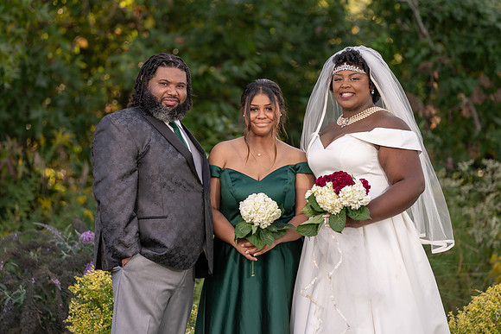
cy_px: 167
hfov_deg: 10.3
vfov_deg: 6.9
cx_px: 249
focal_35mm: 199
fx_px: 2769
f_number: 4
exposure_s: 1/200
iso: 100
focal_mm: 197
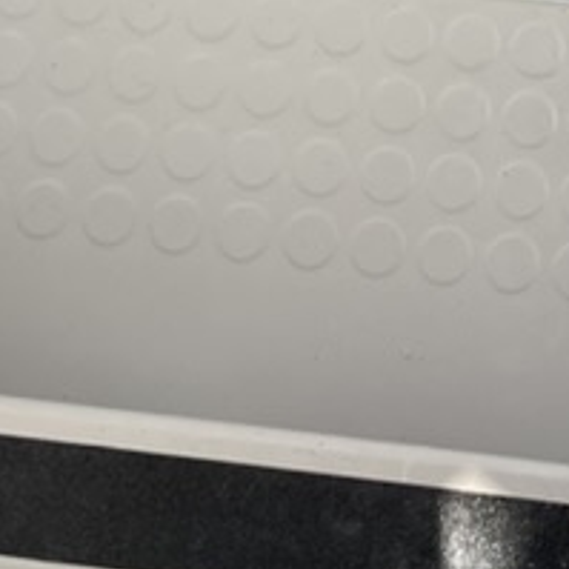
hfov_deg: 14.4
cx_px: 658
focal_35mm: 118
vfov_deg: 12.4
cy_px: -692
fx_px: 2194
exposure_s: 1/373
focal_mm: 5.1
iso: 32
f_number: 1.6
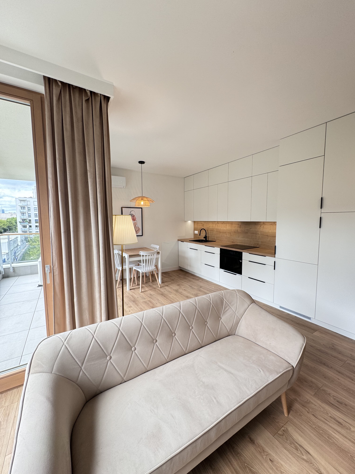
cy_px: 237
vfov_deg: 102.1
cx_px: 178
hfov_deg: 85.7
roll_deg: +0.3
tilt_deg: -4.2
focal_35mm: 14
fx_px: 191
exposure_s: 1/99
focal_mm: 2.22
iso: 64
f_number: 2.2
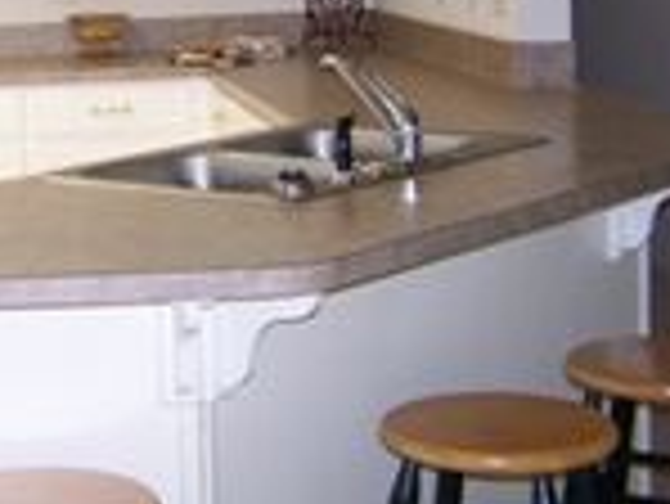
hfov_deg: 19.7
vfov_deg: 15.6
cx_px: -117
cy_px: 86
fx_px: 1821
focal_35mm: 94
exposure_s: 1/60
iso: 140
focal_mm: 6.3
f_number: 2.8
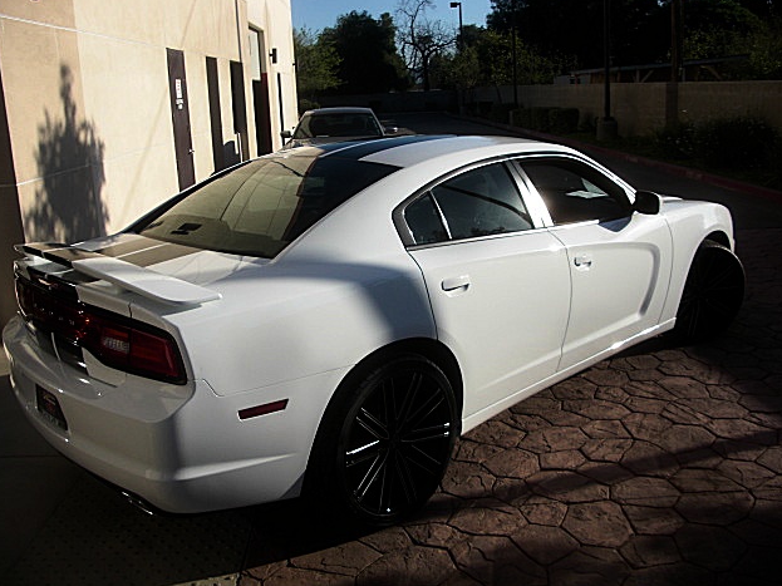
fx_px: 836
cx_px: 387
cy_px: 287
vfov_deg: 38.7
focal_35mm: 37
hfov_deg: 50.1
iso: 50
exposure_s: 1/125
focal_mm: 6.3
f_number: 7.9
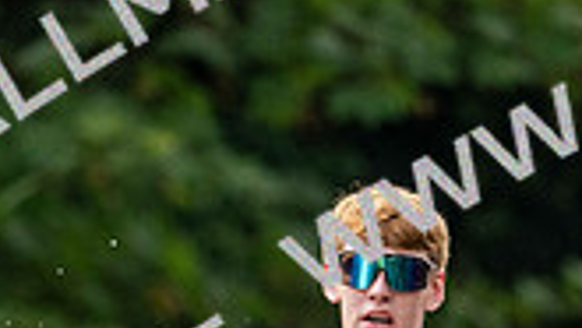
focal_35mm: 1471
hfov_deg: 1.5
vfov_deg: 0.8
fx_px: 22712
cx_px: 21
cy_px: 349
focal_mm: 400
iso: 1800
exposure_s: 1/2500
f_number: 4.5
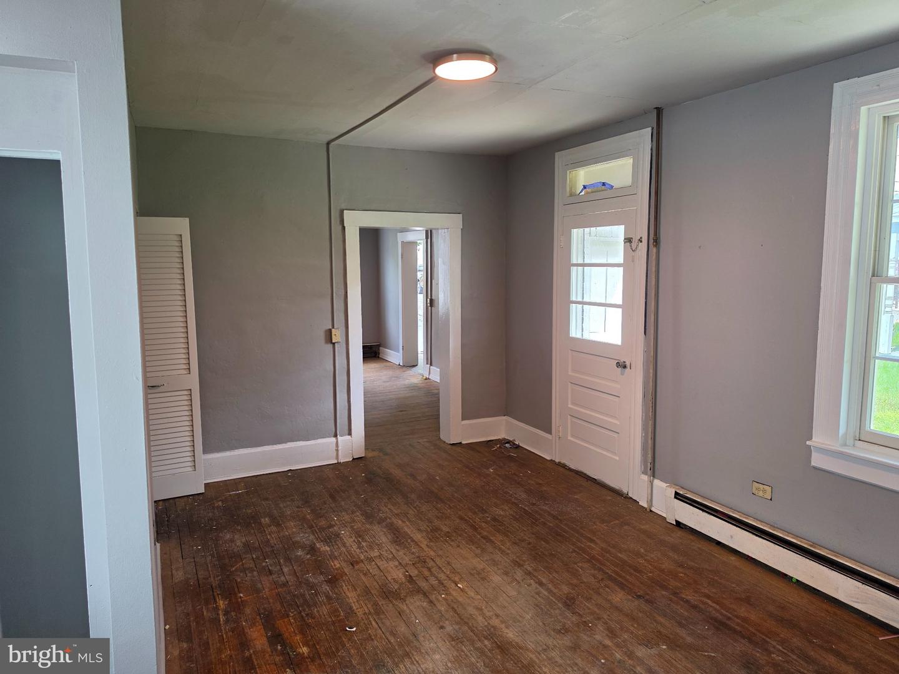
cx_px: 450
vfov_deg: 58.9
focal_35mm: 23
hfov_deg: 73.9
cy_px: 337
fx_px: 597
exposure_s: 1/180
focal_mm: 6.5
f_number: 1.4
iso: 80
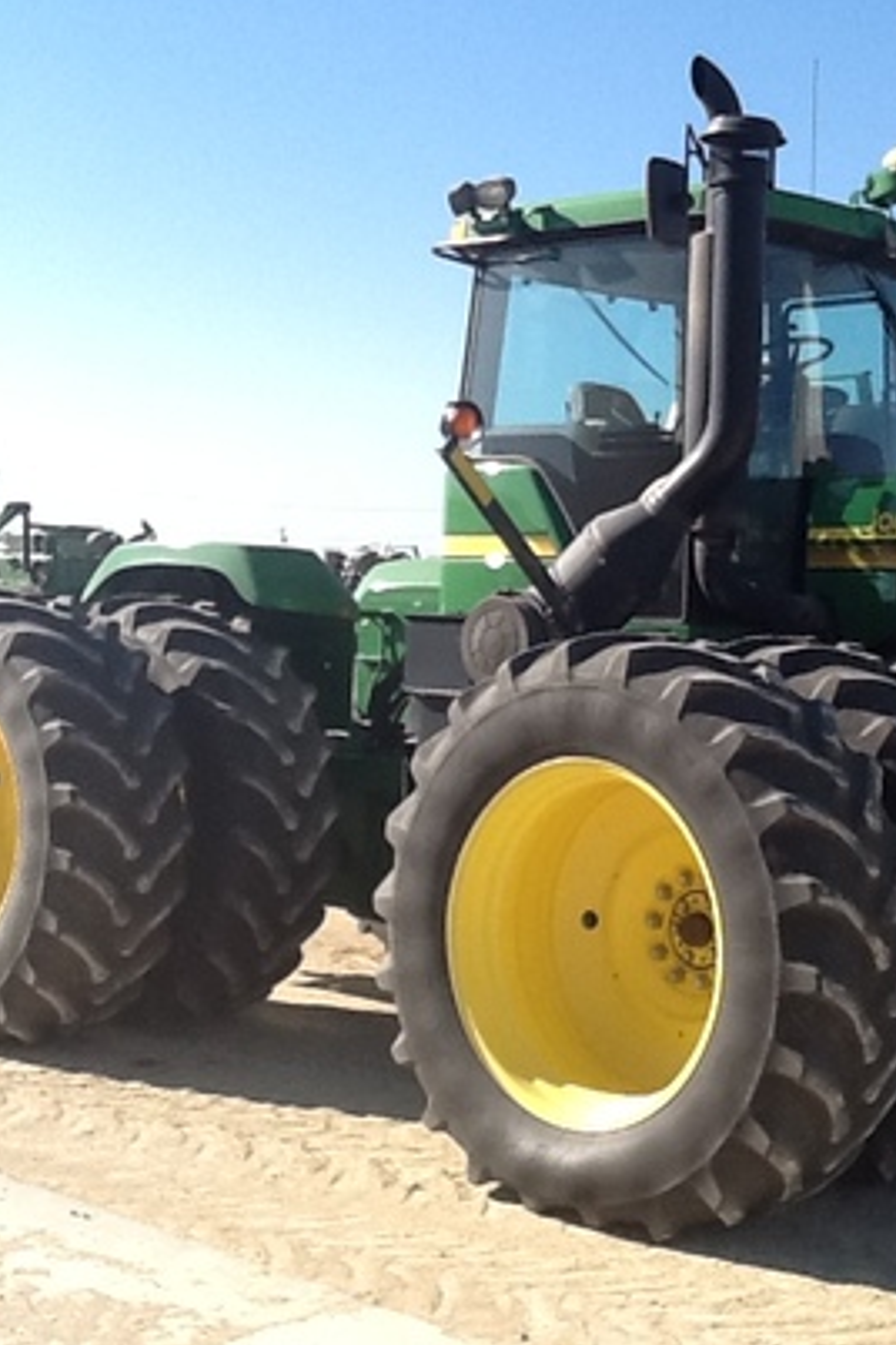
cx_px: 732
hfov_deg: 21.6
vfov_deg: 32.4
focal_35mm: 62
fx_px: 2314
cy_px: 666
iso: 40
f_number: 2.4
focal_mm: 2.03
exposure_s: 1/863
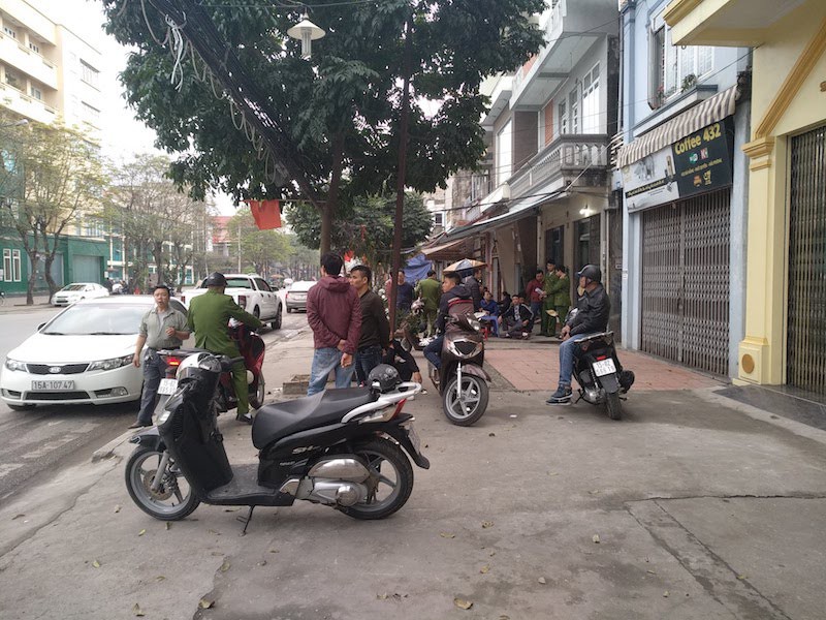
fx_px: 525
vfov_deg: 61.1
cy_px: 310
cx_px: 413
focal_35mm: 22
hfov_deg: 76.4
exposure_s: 1/100
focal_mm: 3.81
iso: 250
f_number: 2.2
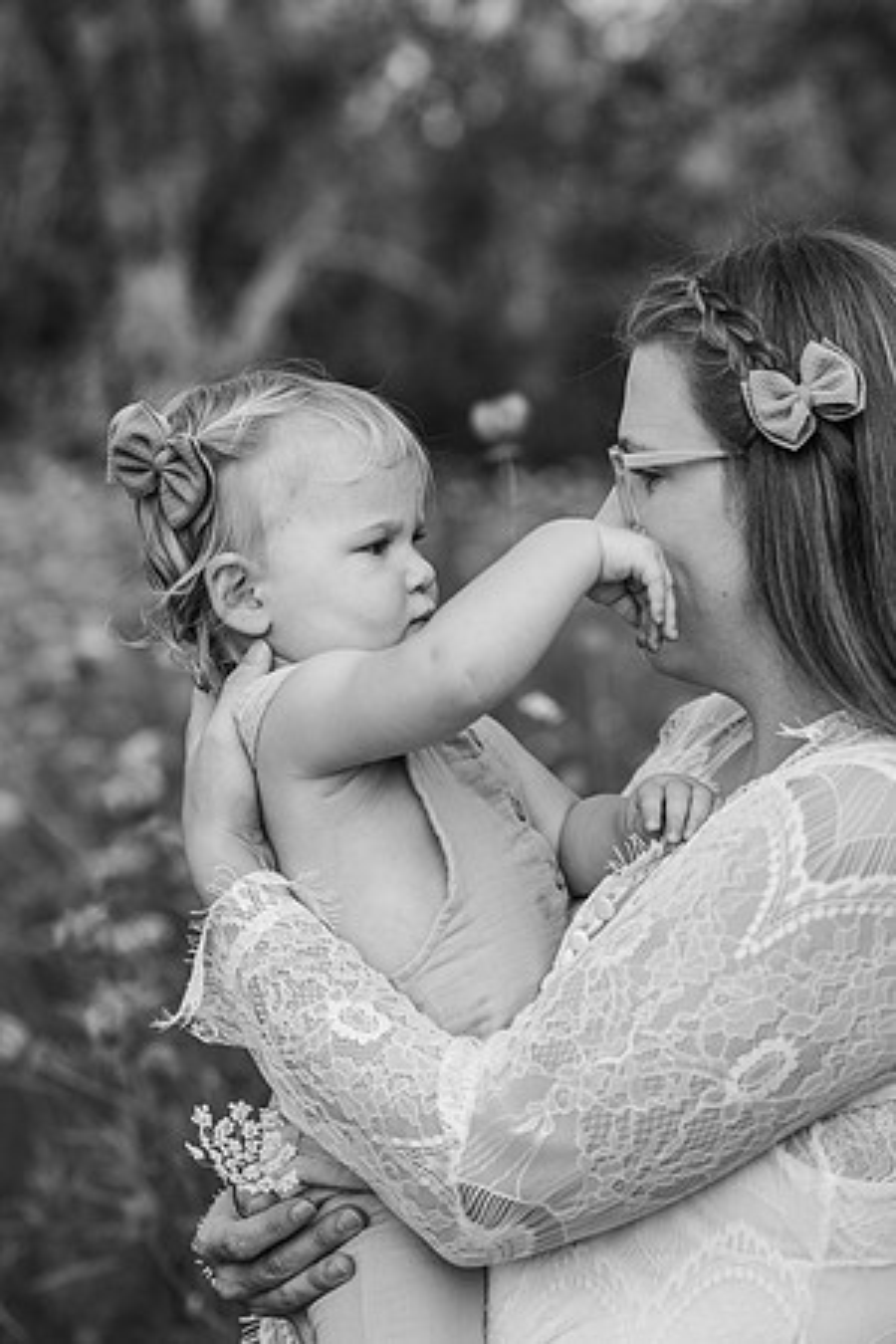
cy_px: 672
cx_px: 448
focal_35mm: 85
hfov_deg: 16.1
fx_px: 3173
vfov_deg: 23.9
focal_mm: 85
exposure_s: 1/1250
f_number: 3.5
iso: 250
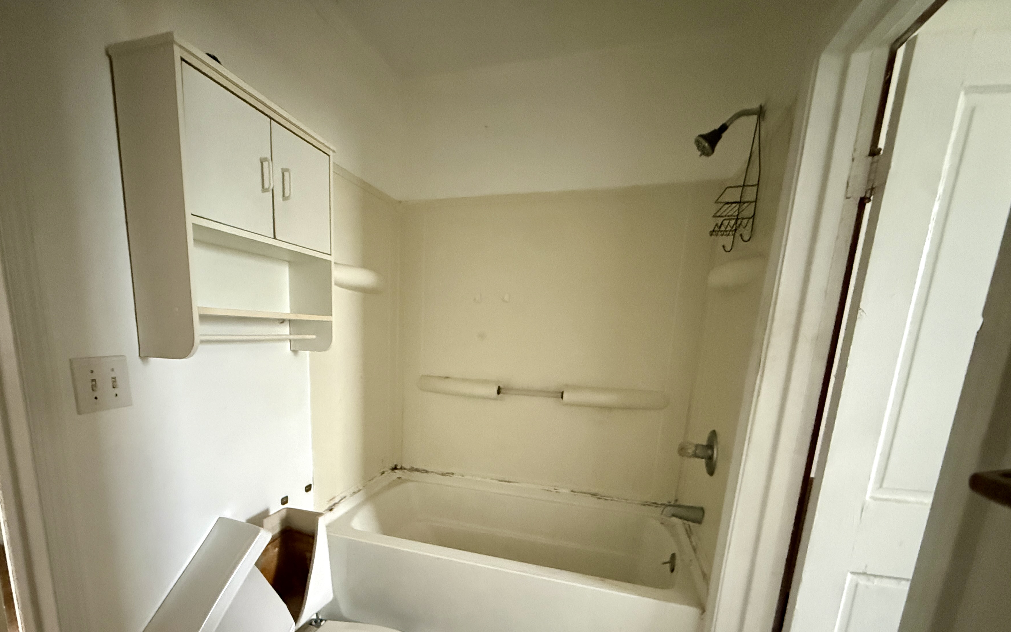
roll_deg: -1.2
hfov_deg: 93.9
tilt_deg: -11.4
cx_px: 444
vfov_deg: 66.1
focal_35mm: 17
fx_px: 468
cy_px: 423
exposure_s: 1/59
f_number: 2.2
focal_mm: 2.22
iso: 1600
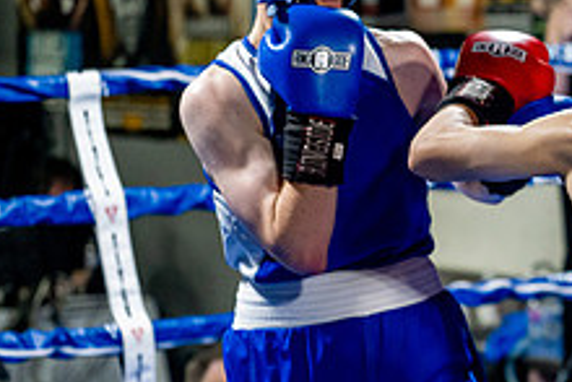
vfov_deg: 7.9
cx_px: 718
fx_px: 2766
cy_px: 248
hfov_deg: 11.5
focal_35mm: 174
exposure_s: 1/1000
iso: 4000
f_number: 2
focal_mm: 66
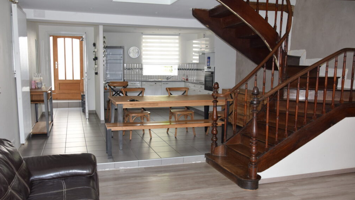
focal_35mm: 34
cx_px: 178
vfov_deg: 35.1
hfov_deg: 58.7
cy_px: 111
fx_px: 316
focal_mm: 21
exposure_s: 1/125
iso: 800
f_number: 5.6
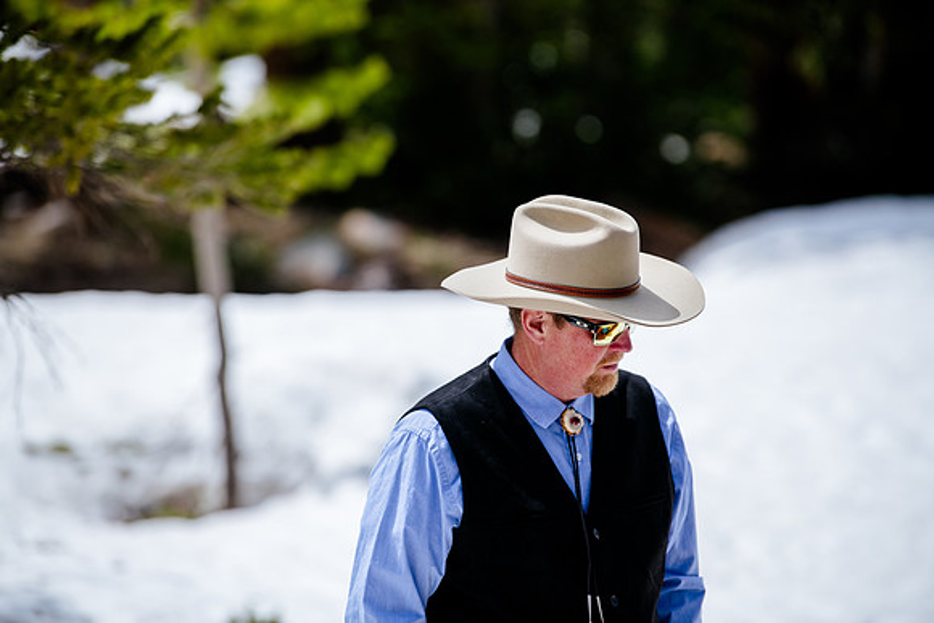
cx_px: 467
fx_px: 4801
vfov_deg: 7.4
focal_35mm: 185
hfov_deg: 11.1
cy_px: 312
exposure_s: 1/2500
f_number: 3.5
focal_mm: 185
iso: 160
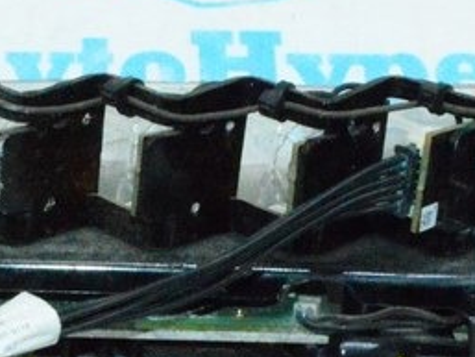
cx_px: 54
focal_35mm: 155
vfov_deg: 9.5
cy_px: 373
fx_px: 2127
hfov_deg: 12.7
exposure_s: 1/60
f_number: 25
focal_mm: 27
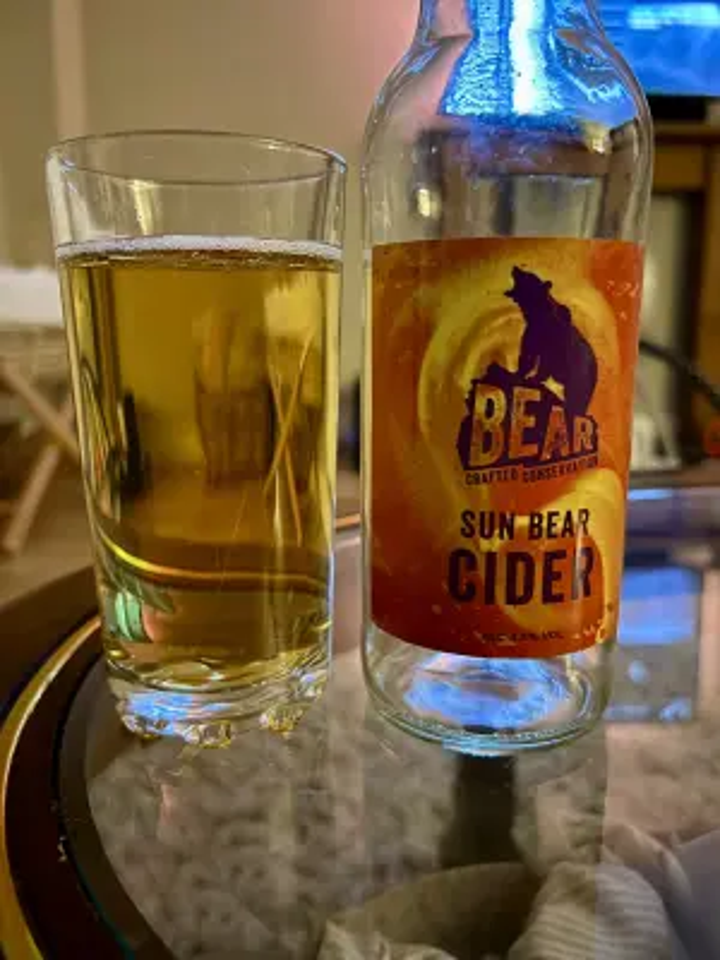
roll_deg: +1.0
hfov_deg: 53.1
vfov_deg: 67.3
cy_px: 480
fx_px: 721
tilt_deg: -11.1
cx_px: 360
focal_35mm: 26
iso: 800
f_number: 1.5
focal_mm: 5.7
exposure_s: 1/9
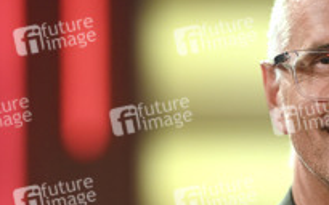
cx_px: 333
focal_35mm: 302
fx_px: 2707
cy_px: 157
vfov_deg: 4.3
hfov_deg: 6.9
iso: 1600
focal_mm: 135
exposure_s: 1/320
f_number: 2
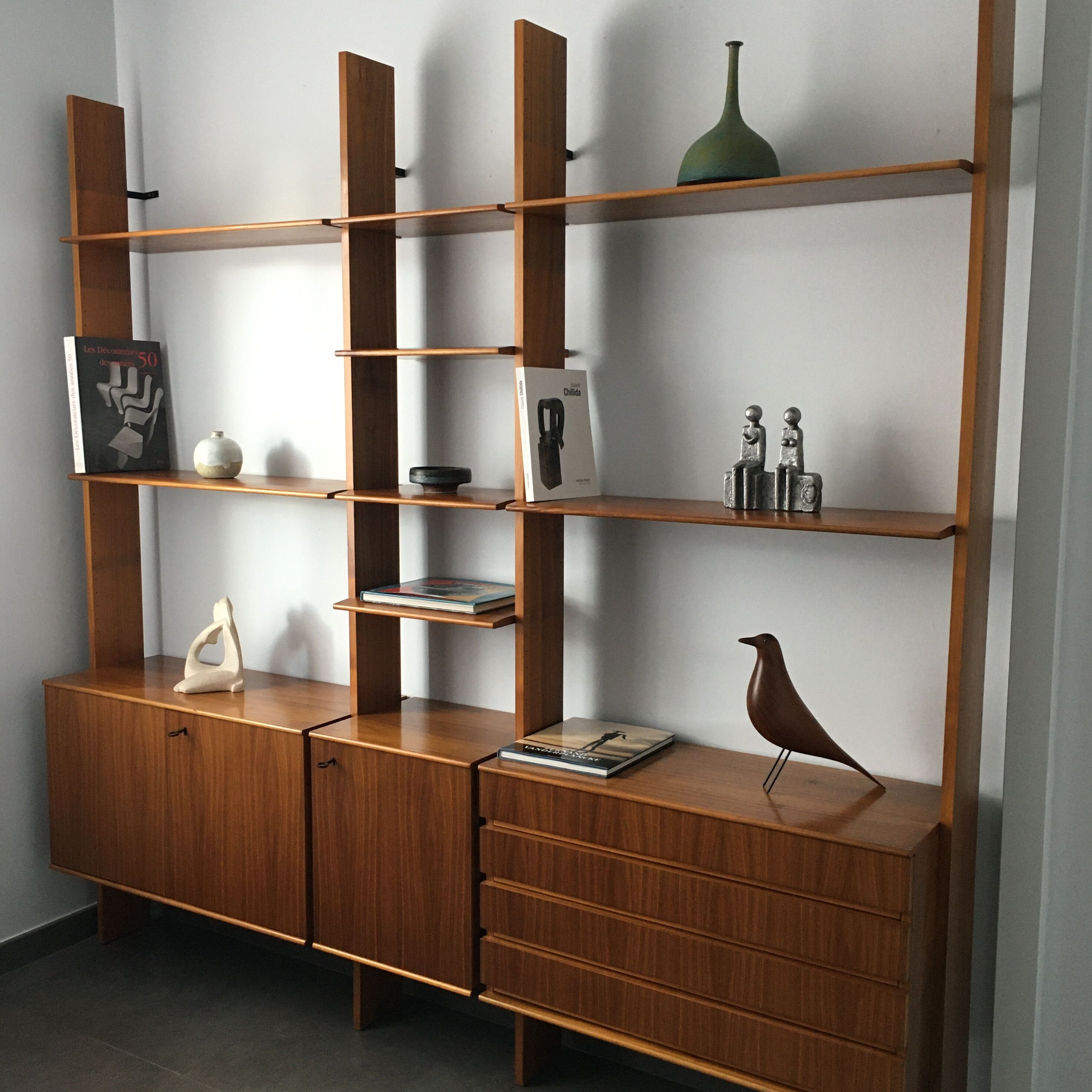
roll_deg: +0.0
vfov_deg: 47.2
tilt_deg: -8.9
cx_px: 536
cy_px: 571
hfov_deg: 47.2
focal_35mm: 35
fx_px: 1249
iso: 160
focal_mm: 4.15
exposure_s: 1/33
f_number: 2.2
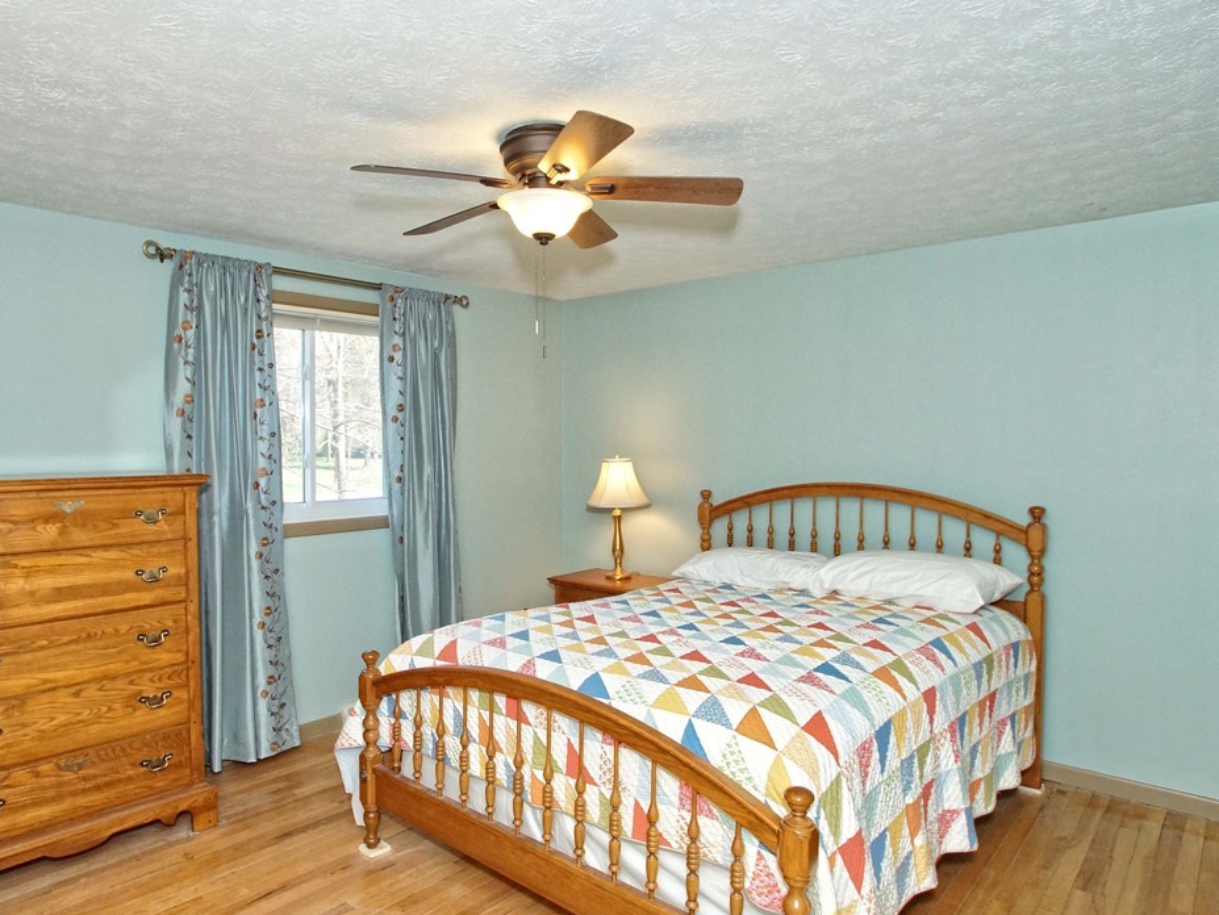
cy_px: 465
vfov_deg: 70.0
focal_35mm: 19
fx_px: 654
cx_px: 581
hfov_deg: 85.9
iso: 800
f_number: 4.5
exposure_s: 1/160
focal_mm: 11
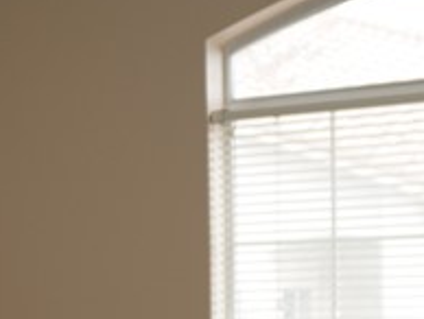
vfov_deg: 11.3
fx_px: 1582
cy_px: 378
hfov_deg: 14.7
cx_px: -96
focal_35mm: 129
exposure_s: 1/60
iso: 100
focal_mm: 16
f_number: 4
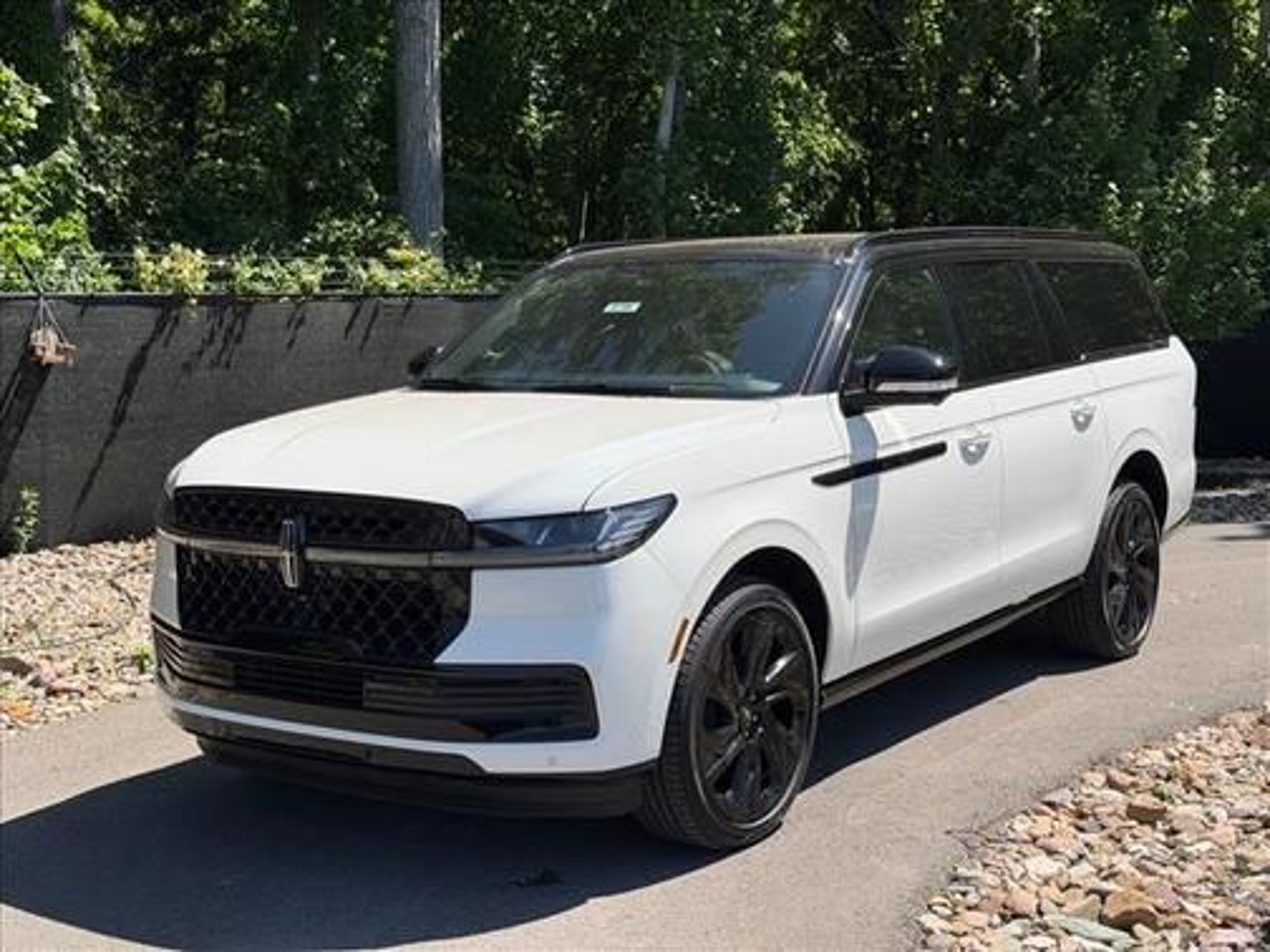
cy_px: 476
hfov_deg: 39.7
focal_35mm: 48
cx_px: 635
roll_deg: -0.9
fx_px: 1761
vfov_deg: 30.3
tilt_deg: -6.3
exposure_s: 1/4878
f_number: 1.78
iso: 80
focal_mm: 6.76
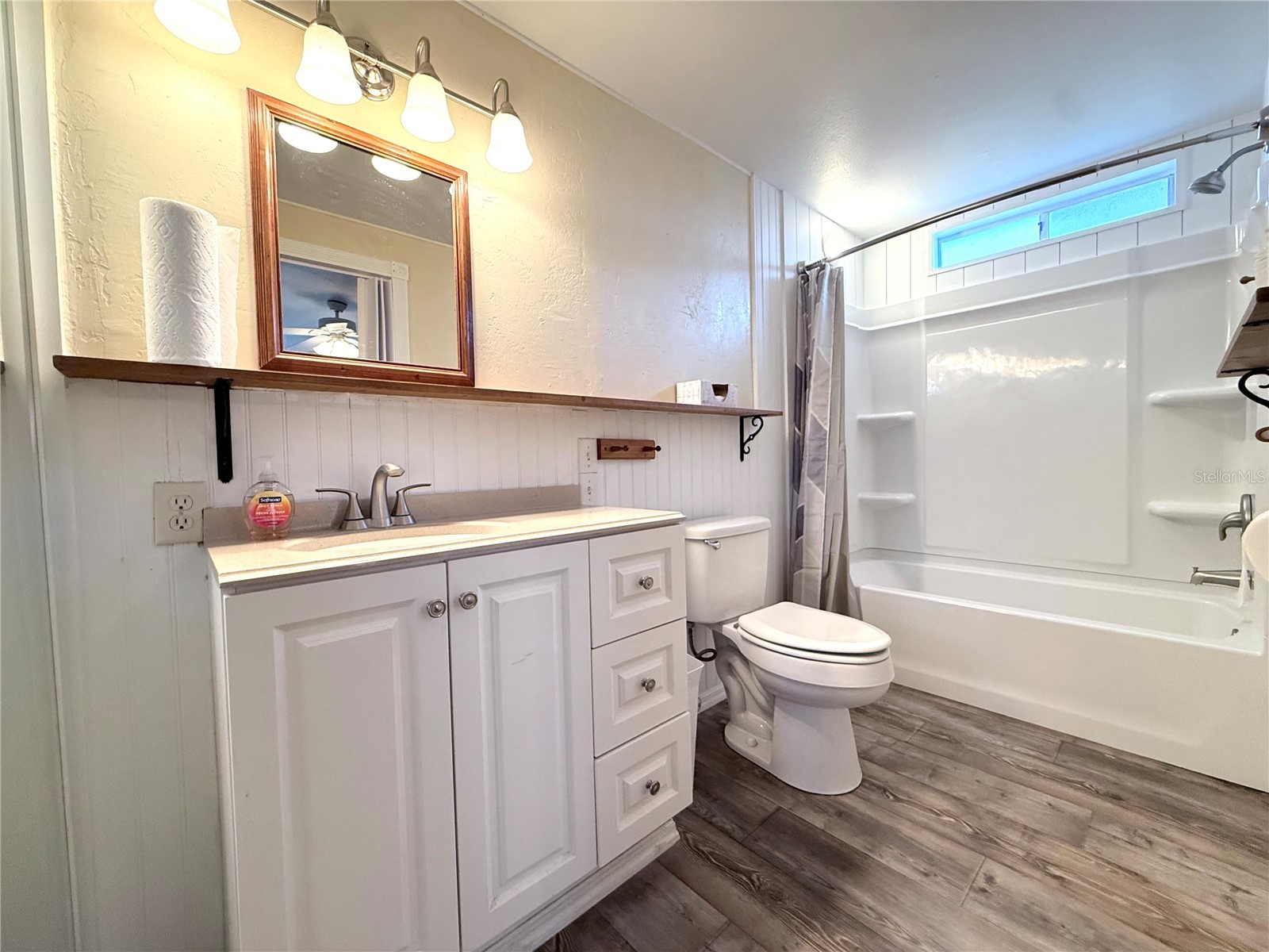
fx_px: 513
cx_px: 634
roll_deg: +0.8
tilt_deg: -1.8
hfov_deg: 102.1
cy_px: 476
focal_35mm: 14
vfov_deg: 85.7
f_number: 2.2
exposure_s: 1/120
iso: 320
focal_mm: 2.22
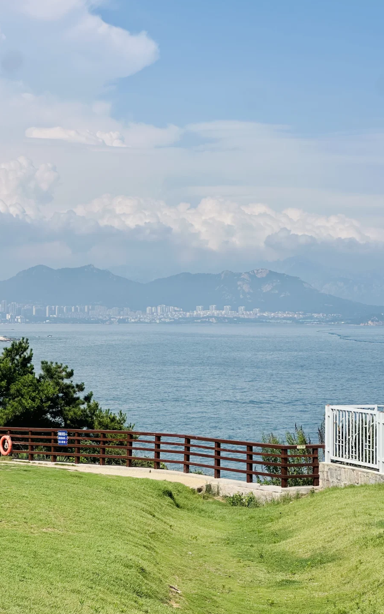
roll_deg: -1.1
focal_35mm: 82
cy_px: 307
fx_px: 1373
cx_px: 213
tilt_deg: +0.8
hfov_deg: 15.9
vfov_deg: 25.2
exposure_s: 1/1357
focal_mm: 9
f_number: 2.8
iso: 32
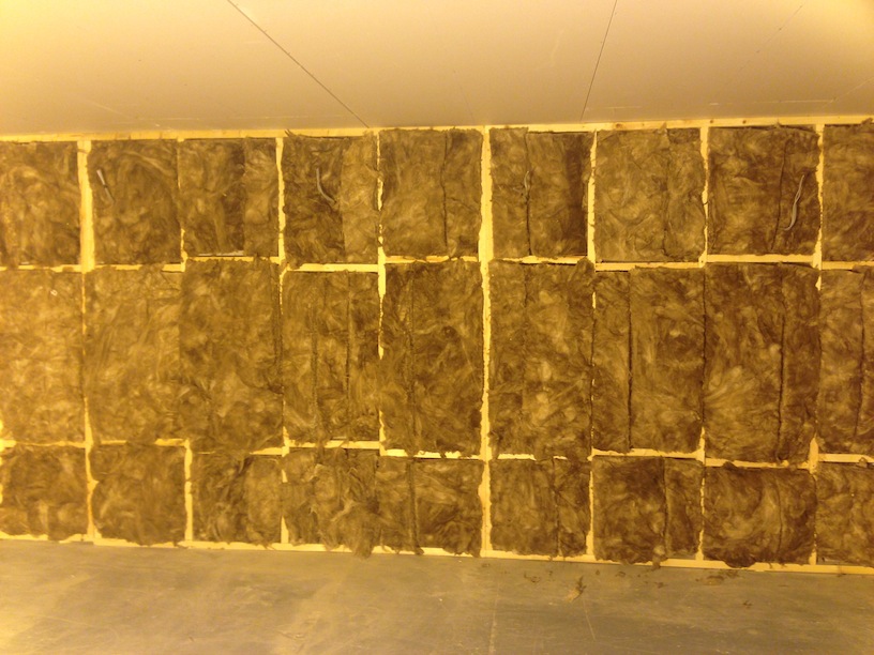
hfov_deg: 55.4
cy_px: 328
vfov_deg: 42.9
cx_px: 437
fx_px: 833
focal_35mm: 33
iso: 80
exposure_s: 1/20
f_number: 2.4
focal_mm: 4.12
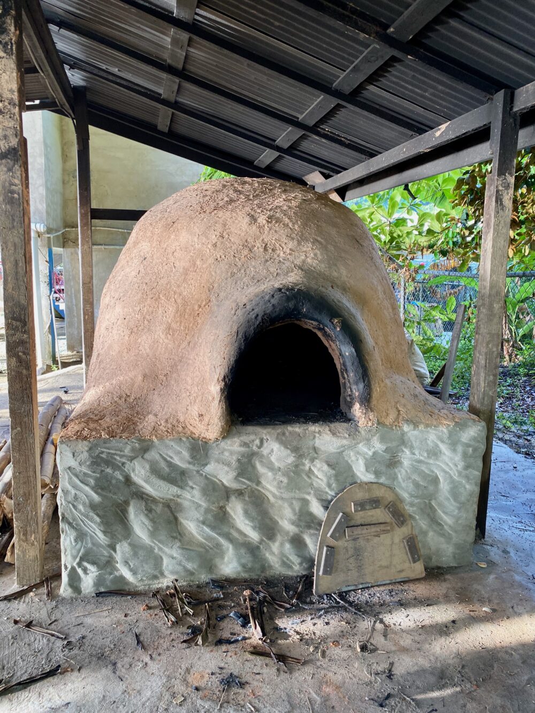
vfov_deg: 67.3
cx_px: 268
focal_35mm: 26
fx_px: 536
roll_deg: -0.8
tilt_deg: -8.2
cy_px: 356
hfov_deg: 53.1
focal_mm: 4.25
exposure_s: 1/121
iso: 100
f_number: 1.8
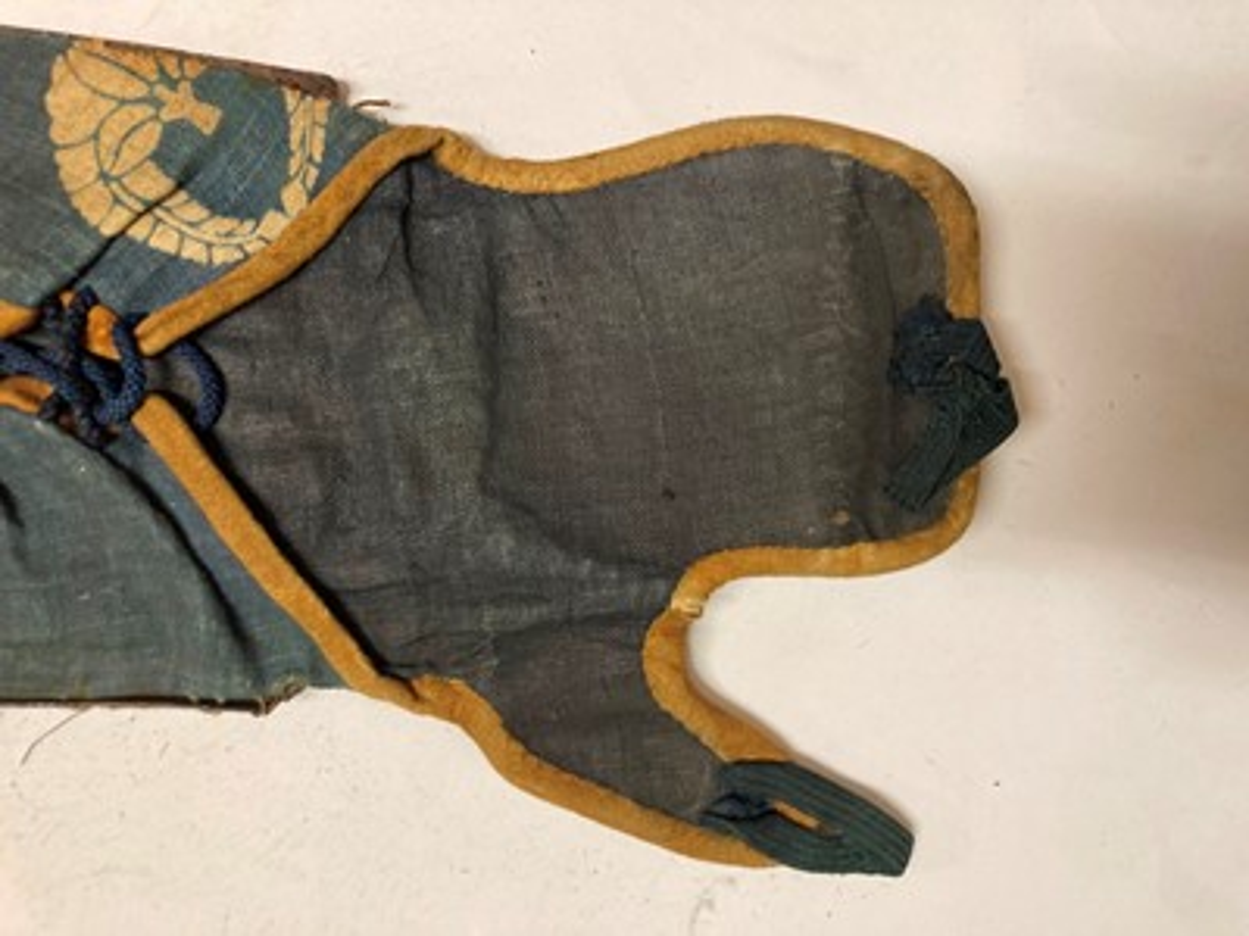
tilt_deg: -86.7
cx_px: 624
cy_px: 468
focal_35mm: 28
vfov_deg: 49.7
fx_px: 1010
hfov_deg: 63.4
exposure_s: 1/50
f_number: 1.8
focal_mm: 3.99
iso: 125
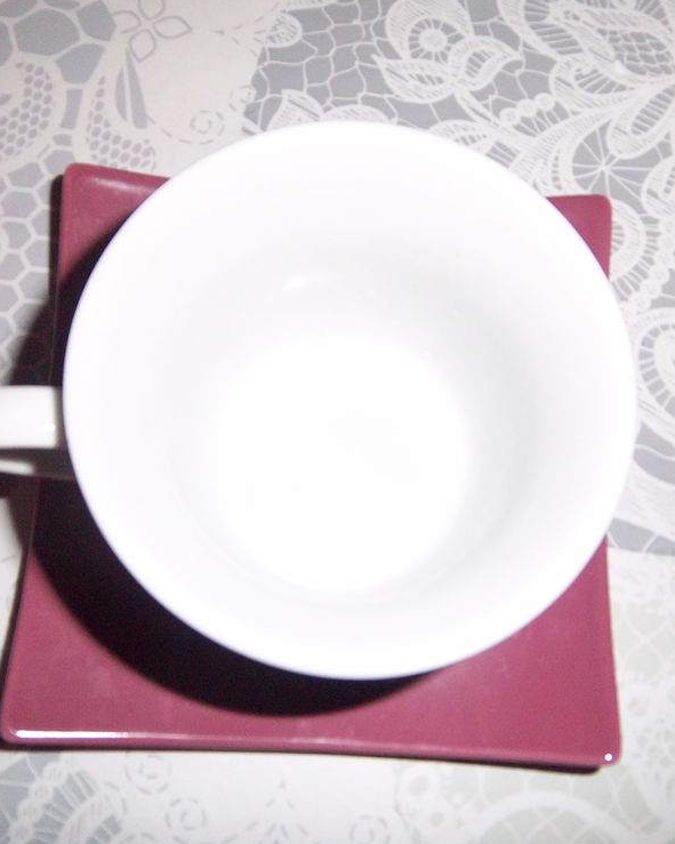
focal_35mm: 37
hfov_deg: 40.0
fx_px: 924
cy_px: 426
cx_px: 287
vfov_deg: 49.1
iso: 160
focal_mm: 5.1
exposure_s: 1/64
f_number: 3.5
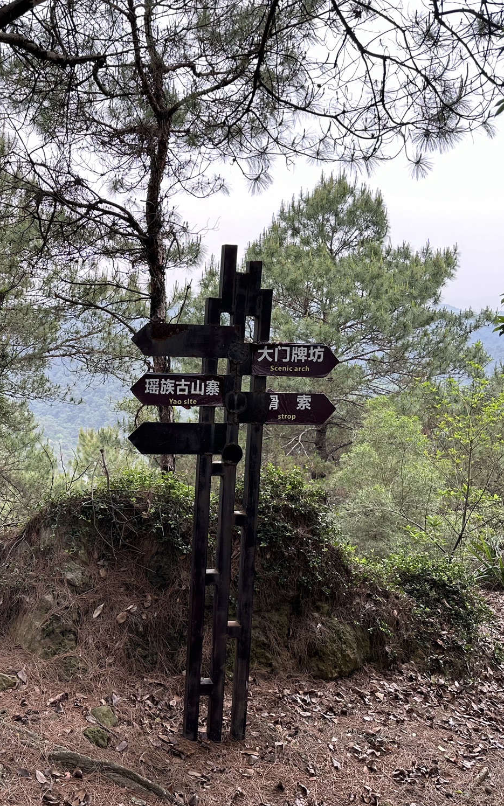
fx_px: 747
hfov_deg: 36.5
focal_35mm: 34
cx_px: 136
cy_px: 403
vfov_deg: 56.7
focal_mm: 6.86
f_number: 1.78
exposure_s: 1/225
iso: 64
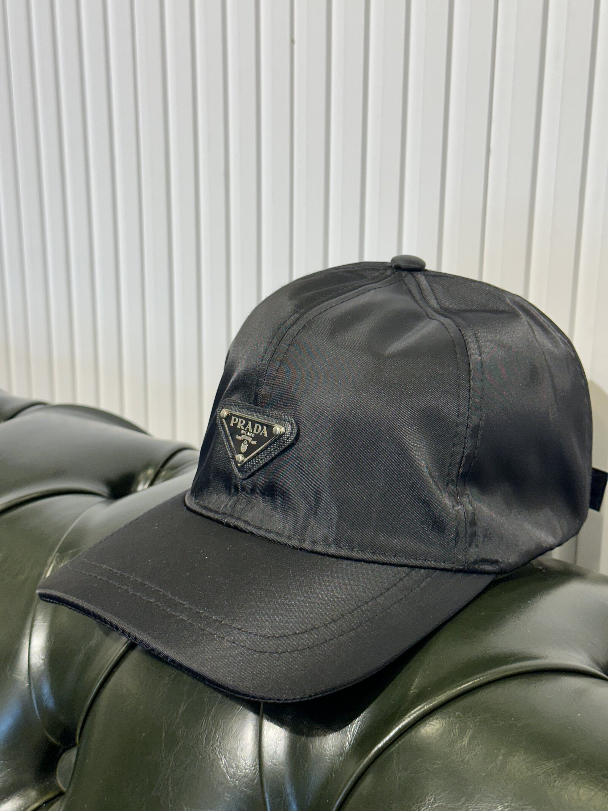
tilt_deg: -14.6
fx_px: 1124
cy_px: 406
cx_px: 304
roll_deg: -0.5
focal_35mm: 48
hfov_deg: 30.3
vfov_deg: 39.7
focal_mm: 6.86
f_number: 1.78
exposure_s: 1/100
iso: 80
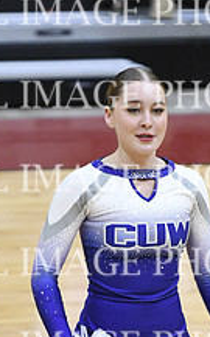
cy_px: 387
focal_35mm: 737
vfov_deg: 2.9
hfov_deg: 1.8
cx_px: 142
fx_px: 6771
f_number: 2.8
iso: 3200
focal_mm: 180
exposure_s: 1/400
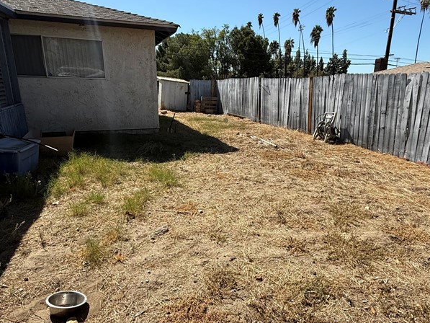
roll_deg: -0.7
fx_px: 298
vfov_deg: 56.8
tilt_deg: -14.9
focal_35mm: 24
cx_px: 236
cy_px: 170
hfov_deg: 71.4
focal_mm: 2.22
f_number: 2.2
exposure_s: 1/2410
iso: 50
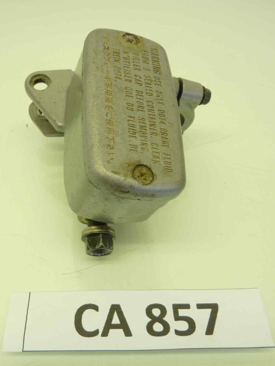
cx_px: 101
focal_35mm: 35
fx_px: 371
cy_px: 181
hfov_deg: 40.4
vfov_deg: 52.6
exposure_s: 1/30
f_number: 3.3
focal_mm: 4.1
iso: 80
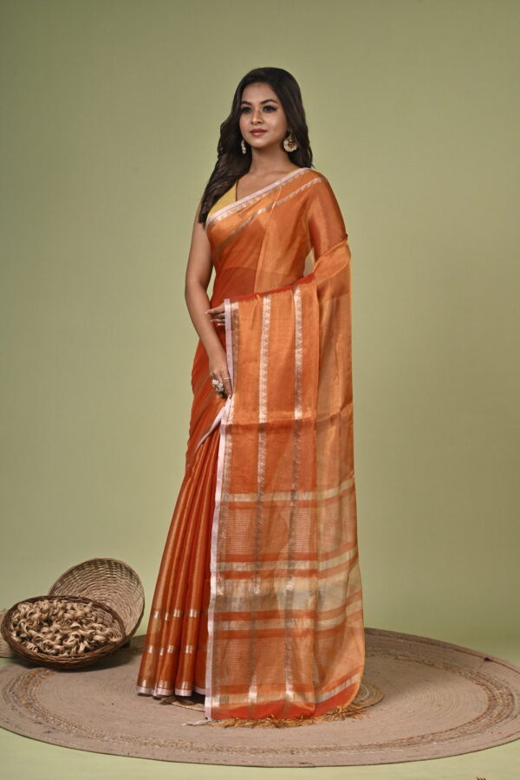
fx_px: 1842
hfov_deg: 16.1
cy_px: 390
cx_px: 260
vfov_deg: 23.9
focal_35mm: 85
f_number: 8
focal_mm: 85
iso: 400
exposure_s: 1/160
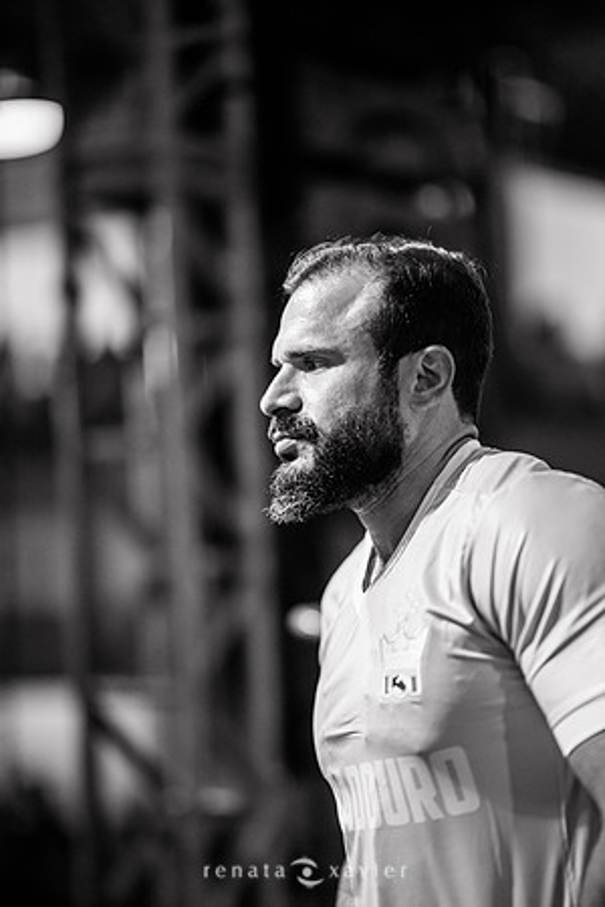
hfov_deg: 16.1
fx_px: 2143
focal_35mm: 85
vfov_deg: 23.9
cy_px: 454
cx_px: 302
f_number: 1.2
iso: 1000
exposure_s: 1/800
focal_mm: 85
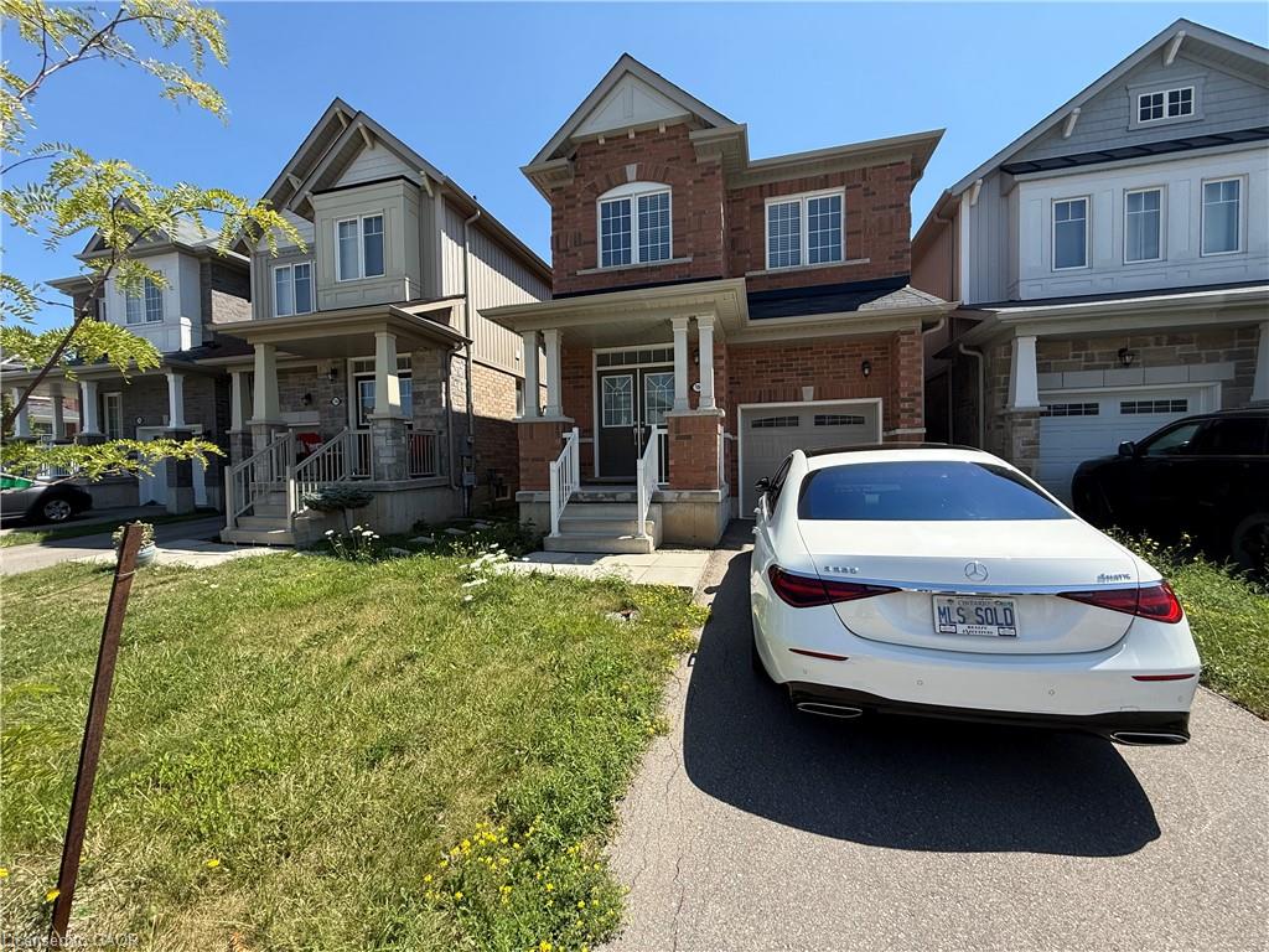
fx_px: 513
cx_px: 634
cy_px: 476
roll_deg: +0.4
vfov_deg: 85.7
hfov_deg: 102.1
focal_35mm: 14
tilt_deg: -2.1
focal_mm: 2.22
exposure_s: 1/1534
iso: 64
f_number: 2.2
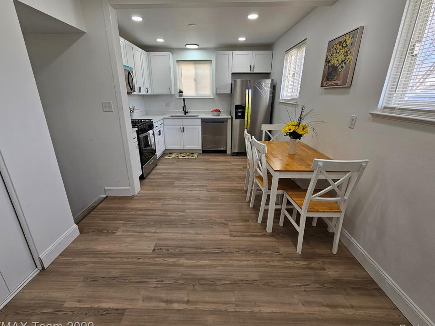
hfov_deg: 102.0
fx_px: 176
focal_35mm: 14
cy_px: 160
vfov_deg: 85.7
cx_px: 212
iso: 64
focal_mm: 2.2
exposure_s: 1/120
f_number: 2.2
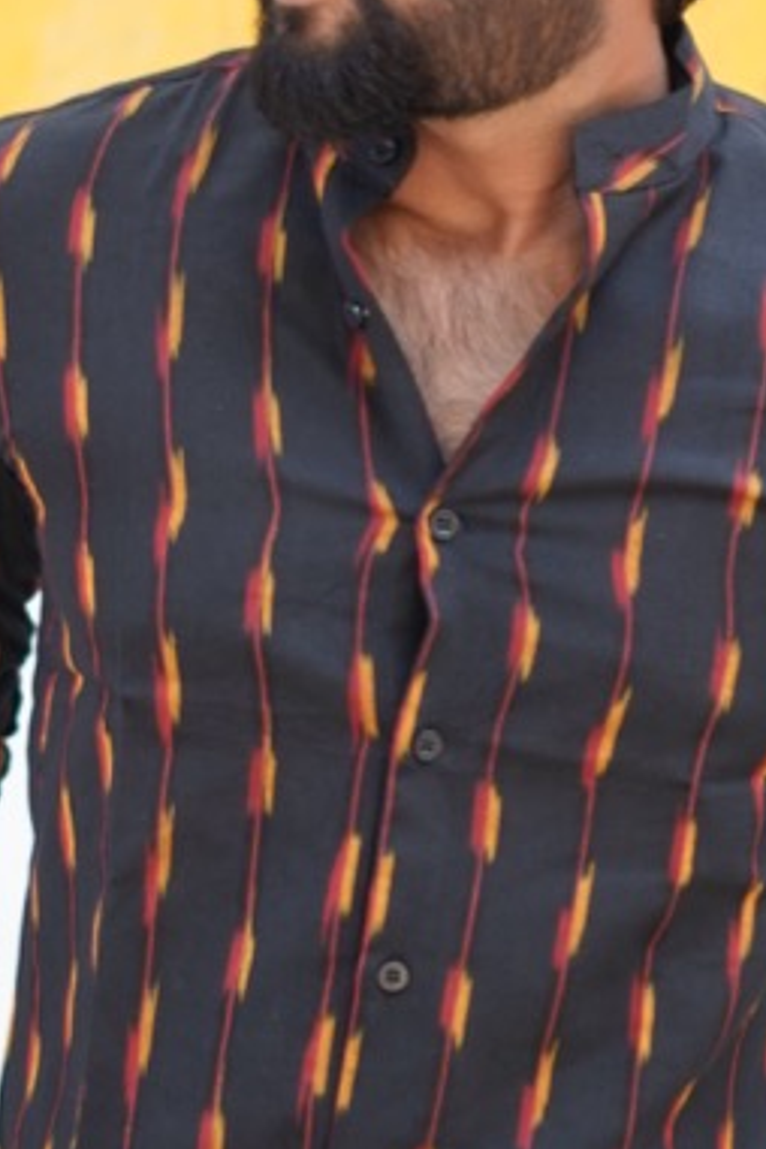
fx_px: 5362
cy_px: 507
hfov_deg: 8.2
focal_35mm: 168
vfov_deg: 12.2
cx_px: 366
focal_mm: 50
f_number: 1.8
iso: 400
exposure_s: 1/125
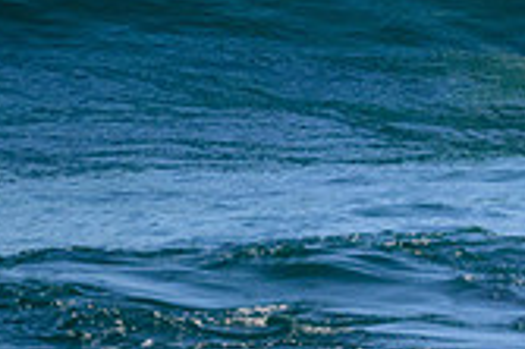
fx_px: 40487
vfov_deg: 0.5
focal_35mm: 2779
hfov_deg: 0.7
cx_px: 890
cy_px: -39
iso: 1250
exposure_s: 1/2000
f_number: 11
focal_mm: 800
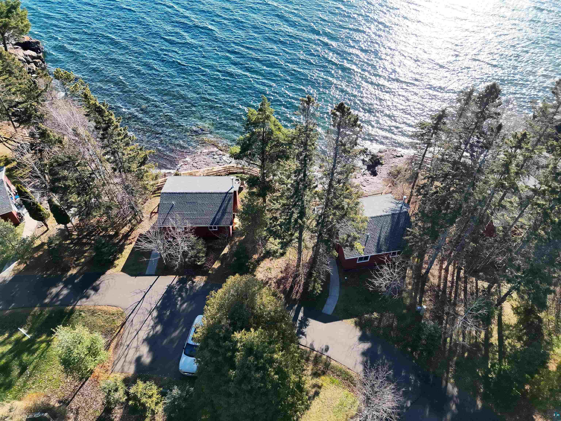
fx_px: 389
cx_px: 280
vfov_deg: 56.8
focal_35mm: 24
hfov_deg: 71.6
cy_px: 210
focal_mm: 6.72
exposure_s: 1/3200
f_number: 1.7
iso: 400
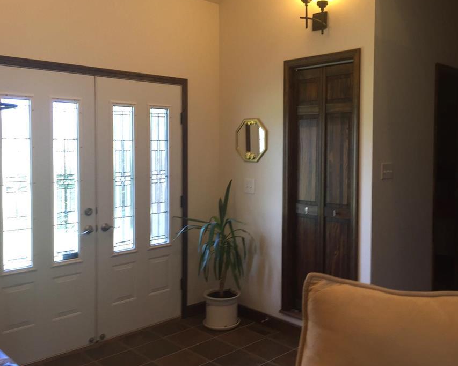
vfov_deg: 43.3
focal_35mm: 34
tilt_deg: -4.0
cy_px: 165
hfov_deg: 52.8
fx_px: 461
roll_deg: -0.8
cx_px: 249
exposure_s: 1/30
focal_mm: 4.15
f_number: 2.2
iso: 50
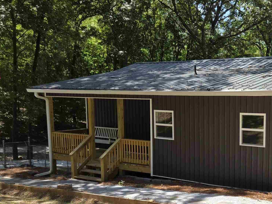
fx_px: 377
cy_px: 151
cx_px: 226
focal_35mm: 48
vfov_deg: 29.8
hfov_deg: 37.9
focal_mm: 5.4
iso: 25
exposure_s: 1/833
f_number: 1.8
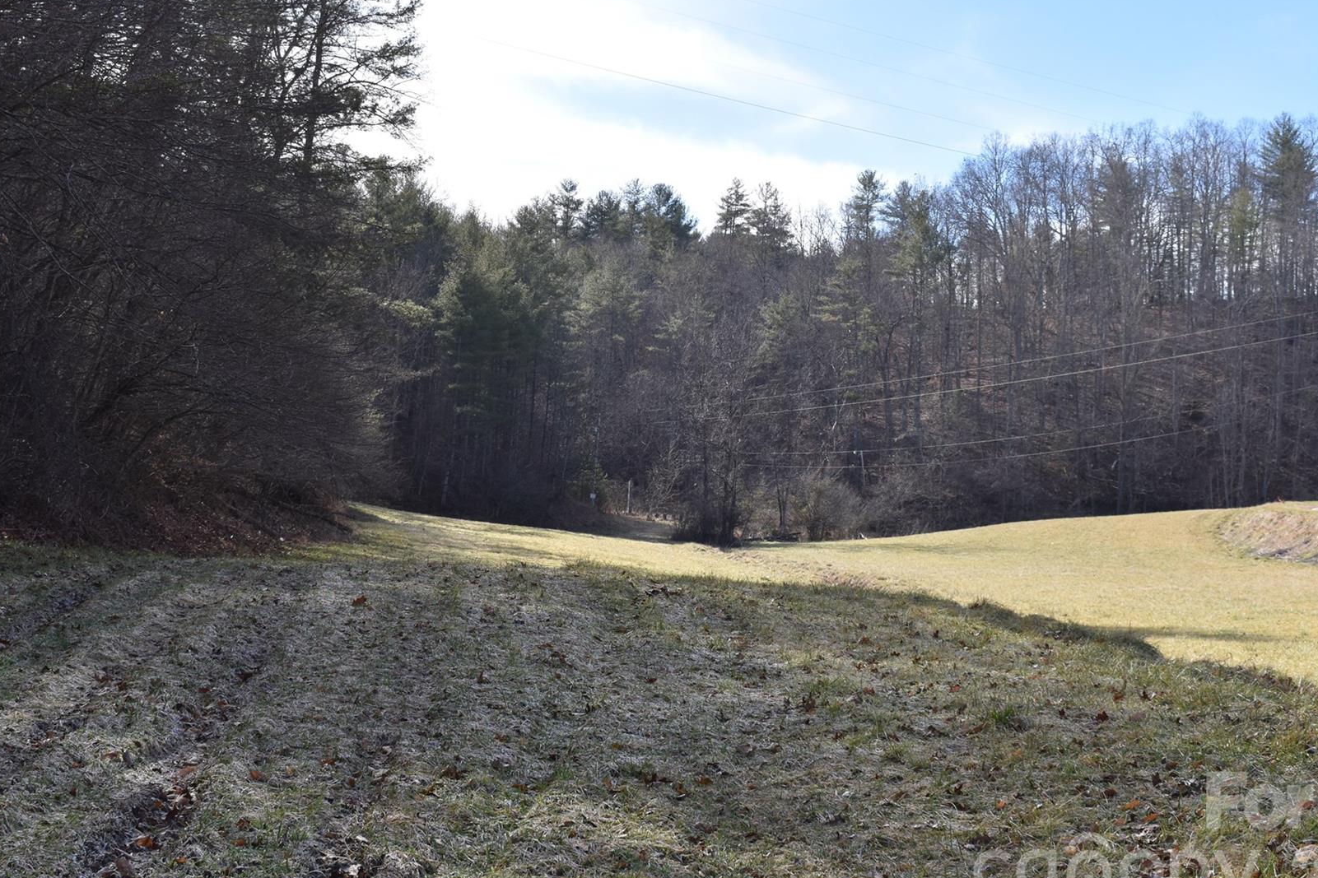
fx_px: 2037
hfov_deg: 35.9
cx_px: 626
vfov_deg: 24.3
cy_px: 372
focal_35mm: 56
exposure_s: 1/250
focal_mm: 29
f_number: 8
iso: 200
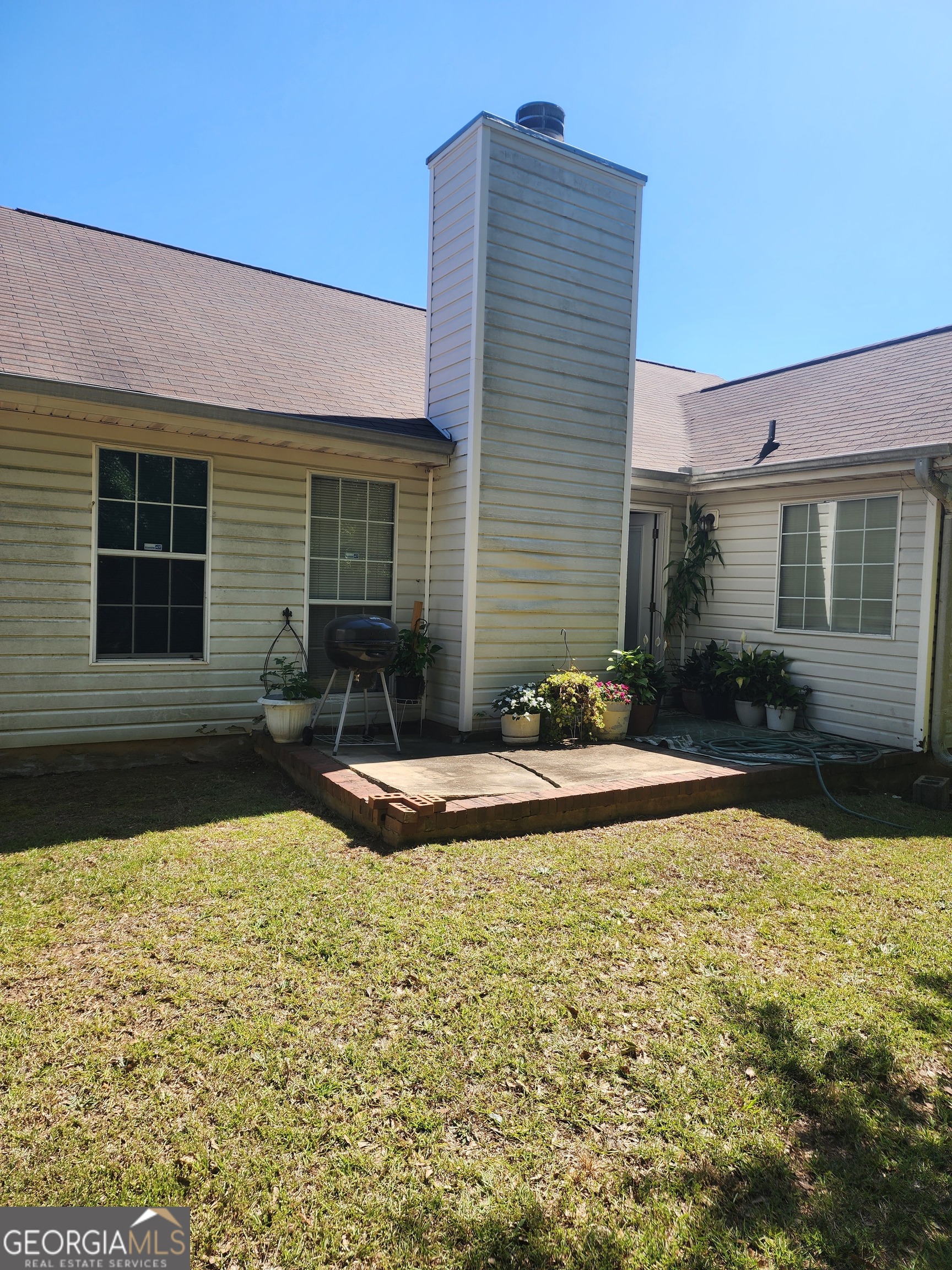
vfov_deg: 73.9
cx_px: 476
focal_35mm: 23
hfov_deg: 58.9
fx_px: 843
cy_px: 635
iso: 12
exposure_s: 1/603
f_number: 1.8
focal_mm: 6.4
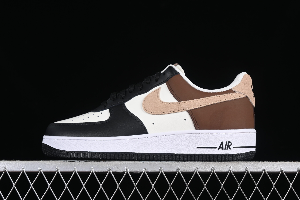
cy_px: 100
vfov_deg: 18.2
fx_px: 625
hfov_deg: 27.0
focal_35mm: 75
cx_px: 150
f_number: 7.1
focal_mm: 50
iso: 160
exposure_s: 1/60
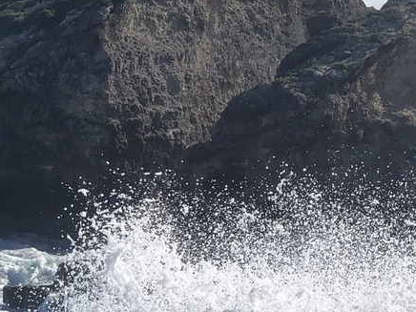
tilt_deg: -2.7
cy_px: 180
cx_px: 334
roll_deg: +0.0
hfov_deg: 10.3
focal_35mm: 191
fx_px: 2295
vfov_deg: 7.8
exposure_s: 1/2288
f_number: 2.4
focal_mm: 6
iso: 16
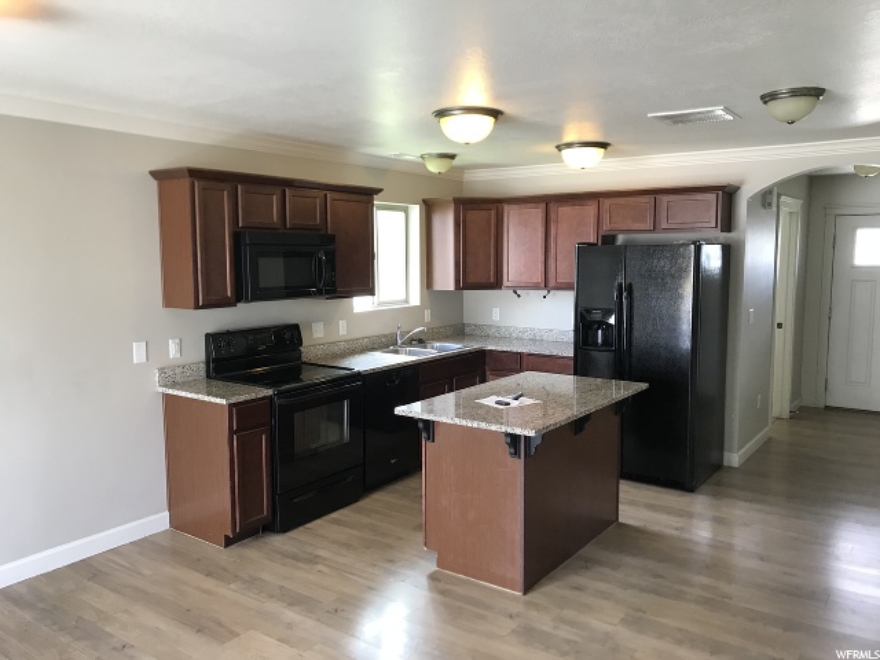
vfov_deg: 49.7
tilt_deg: -7.6
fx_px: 712
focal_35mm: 28
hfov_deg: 63.4
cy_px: 330
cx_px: 440
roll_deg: -0.7
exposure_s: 1/30
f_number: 1.8
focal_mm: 3.99
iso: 25
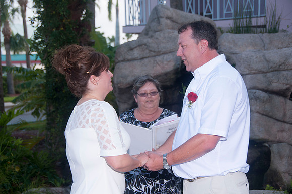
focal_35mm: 72
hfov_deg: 28.1
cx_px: 146
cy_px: 97
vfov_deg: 18.9
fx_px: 583
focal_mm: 48
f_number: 5.6
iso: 200
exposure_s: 1/250
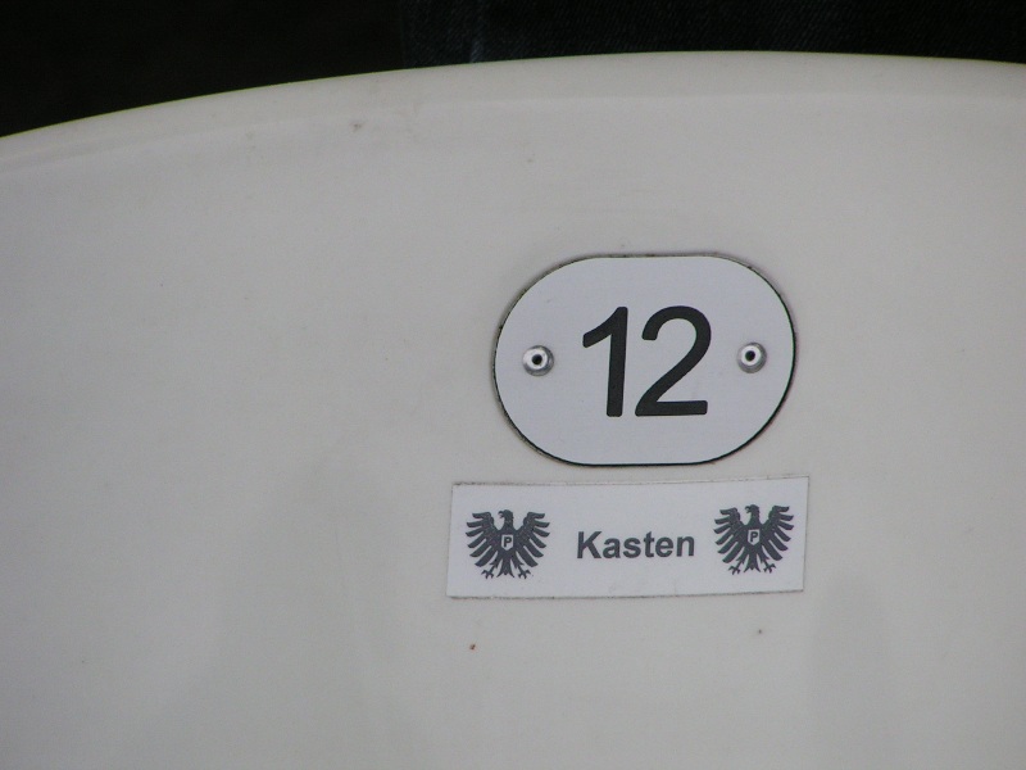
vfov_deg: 3.9
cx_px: 513
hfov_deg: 5.2
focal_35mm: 380
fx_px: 11263
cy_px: 385
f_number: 3.5
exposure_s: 1/400
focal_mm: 58
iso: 160
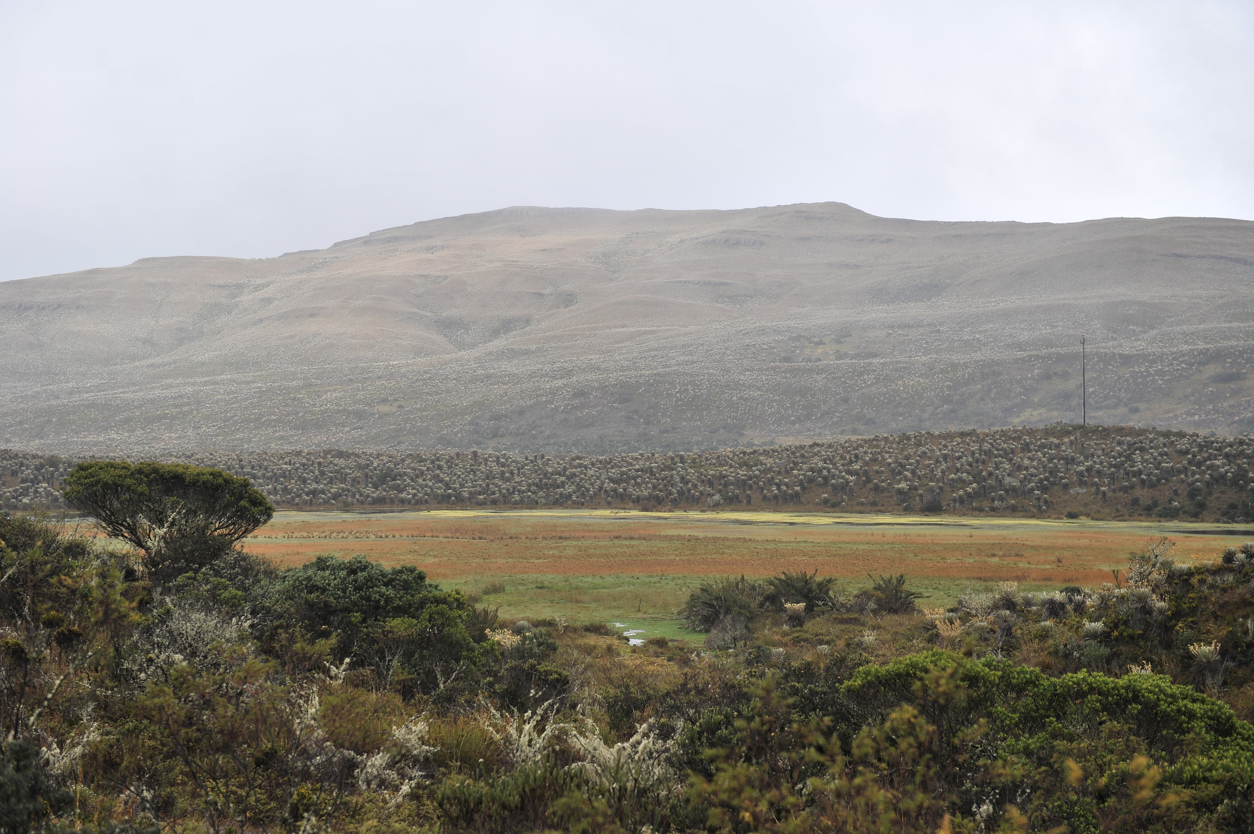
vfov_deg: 23.4
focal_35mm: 58
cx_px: 627
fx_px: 2019
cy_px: 417
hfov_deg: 34.5
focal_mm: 58
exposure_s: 1/1000
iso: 250
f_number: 4.5
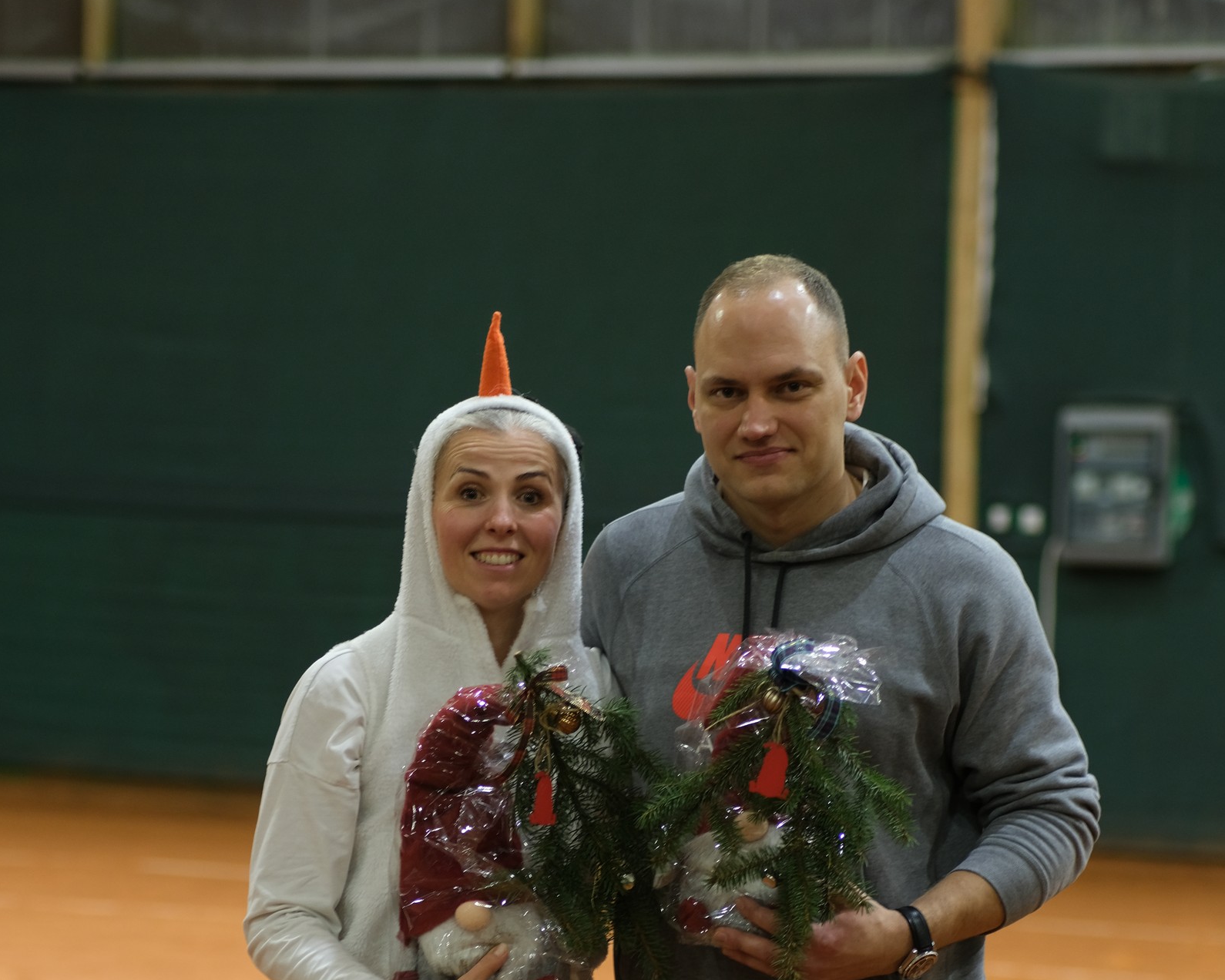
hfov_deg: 16.2
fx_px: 4314
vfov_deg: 12.9
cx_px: 613
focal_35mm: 119
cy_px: 821
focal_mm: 56
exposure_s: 1/85
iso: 500
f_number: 1.8
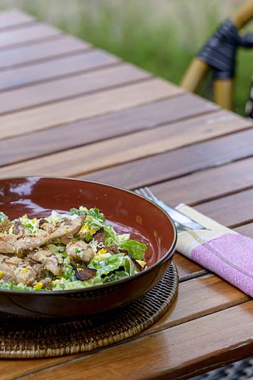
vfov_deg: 12.3
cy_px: -31
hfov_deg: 8.3
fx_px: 1740
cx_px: 55
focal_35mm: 165
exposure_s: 1/500
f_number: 2.8
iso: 100
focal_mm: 70
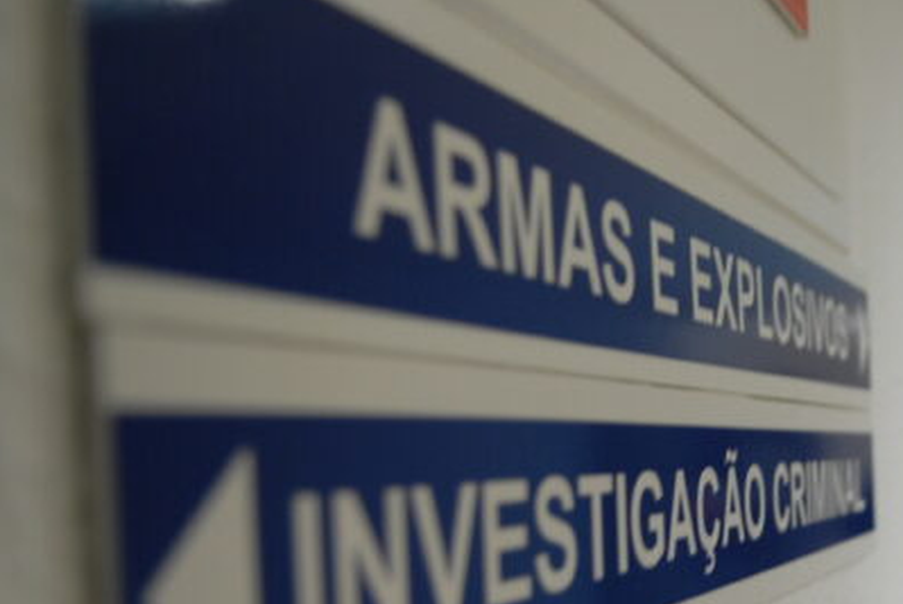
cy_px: 507
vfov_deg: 27.5
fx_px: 1204
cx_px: 733
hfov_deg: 39.4
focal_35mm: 48
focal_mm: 17
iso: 400
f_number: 2.8
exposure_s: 1/20
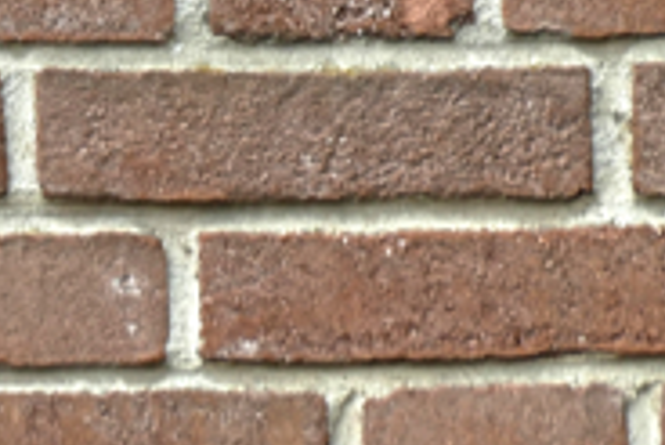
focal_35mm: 1063
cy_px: -526
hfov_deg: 1.9
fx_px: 19651
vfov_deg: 1.3
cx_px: -929
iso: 125
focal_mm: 69.6
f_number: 4
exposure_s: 1/250
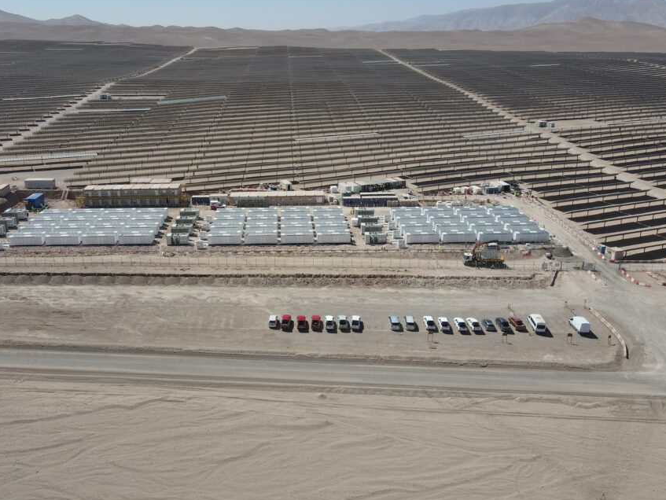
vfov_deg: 48.1
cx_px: 287
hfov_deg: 61.4
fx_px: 558
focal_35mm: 29
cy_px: 208
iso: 100
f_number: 2.8
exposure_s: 1/1250
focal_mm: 4.5
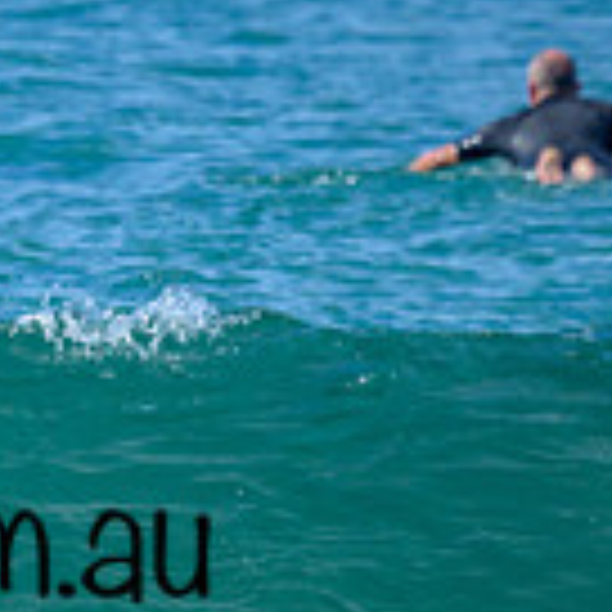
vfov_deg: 0.6
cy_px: 493
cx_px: -266
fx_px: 57847
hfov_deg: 0.6
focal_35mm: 2892
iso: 320
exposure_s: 1/2000
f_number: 6.3
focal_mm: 800
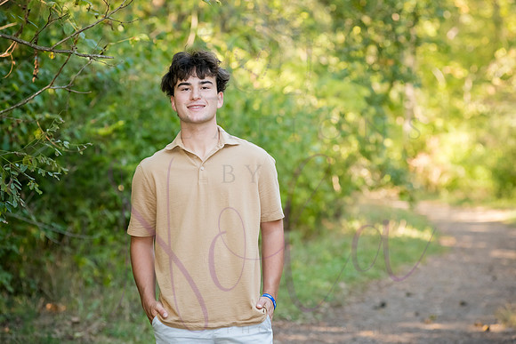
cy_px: 163
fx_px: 2224
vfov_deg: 8.9
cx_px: 259
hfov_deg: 13.2
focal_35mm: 155
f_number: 5
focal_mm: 145
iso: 800
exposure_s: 1/200
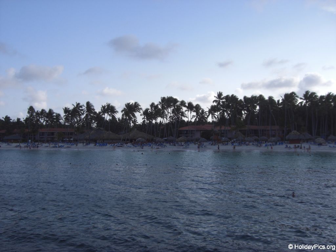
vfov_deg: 37.7
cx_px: 168
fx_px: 369
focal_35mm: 38
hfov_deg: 49.0
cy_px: 126
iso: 64
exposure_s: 1/125
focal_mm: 6.2
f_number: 8
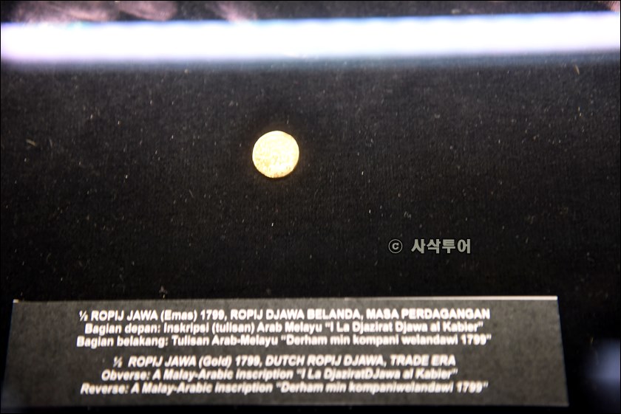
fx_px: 863
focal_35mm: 50
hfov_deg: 39.6
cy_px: 207
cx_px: 310
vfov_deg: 27.0
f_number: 2.8
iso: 1000
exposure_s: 1/20
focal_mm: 50
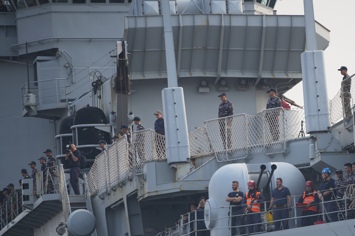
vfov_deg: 4.0
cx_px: 284
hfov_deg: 6.1
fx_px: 3341
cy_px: 199
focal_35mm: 339
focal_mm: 200
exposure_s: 1/1600
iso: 100
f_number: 2.8
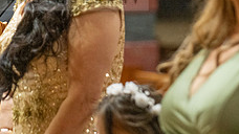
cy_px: -14
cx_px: 60
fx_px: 2198
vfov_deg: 3.5
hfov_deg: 6.2
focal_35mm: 347
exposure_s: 1/250
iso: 3200
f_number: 2.8
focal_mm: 130
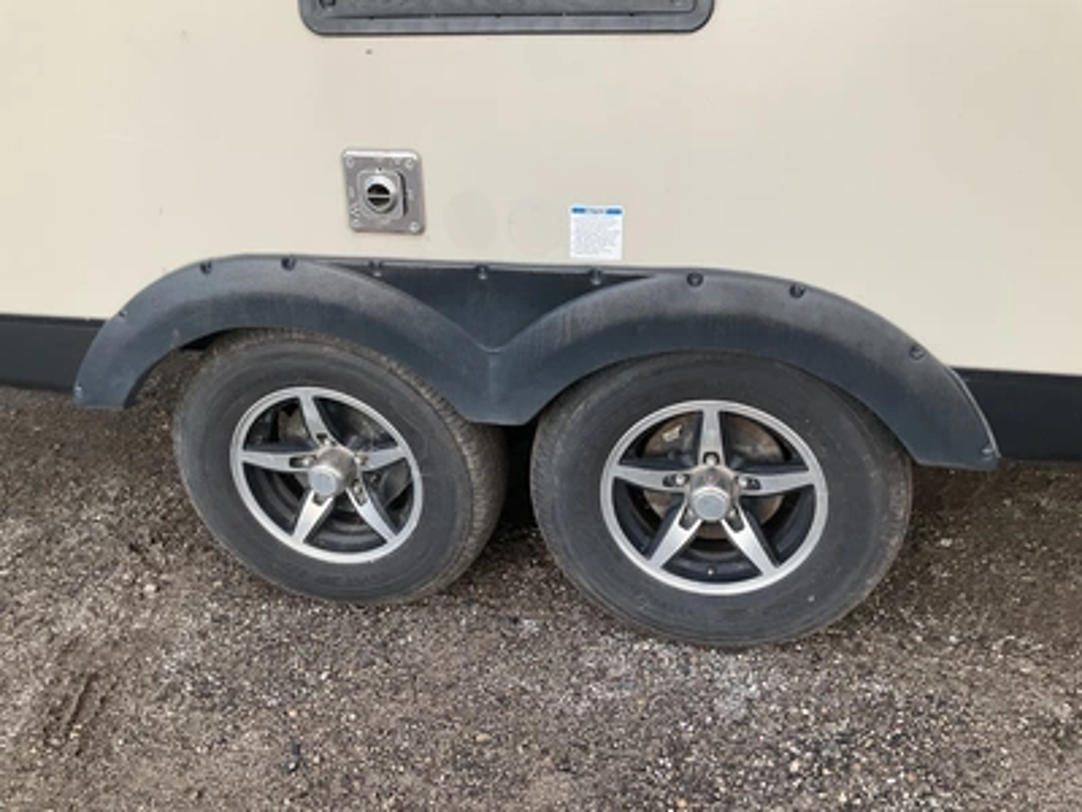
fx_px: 906
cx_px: 541
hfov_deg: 61.7
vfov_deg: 48.2
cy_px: 406
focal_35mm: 29
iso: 40
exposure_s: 1/122
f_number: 1.8
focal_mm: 3
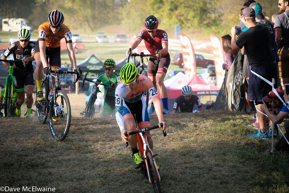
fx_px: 1277
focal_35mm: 159
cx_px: 144
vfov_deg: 8.6
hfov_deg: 12.9
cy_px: 96
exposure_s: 1/800
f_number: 3.6
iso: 400
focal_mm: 106
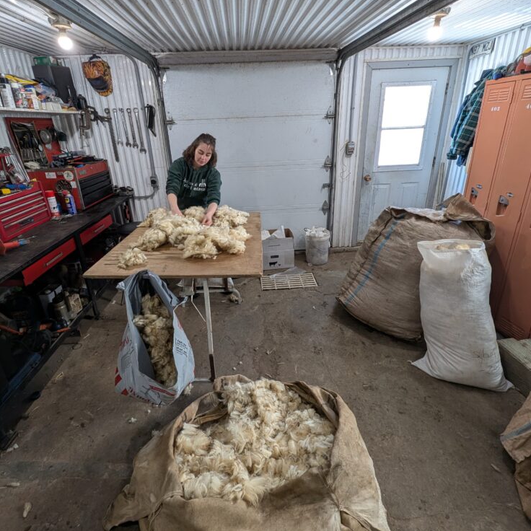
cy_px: 240
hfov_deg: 87.4
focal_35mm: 16
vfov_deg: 87.2
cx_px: 254
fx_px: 278
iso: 124
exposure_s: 1/60
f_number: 2.2
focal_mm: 1.95
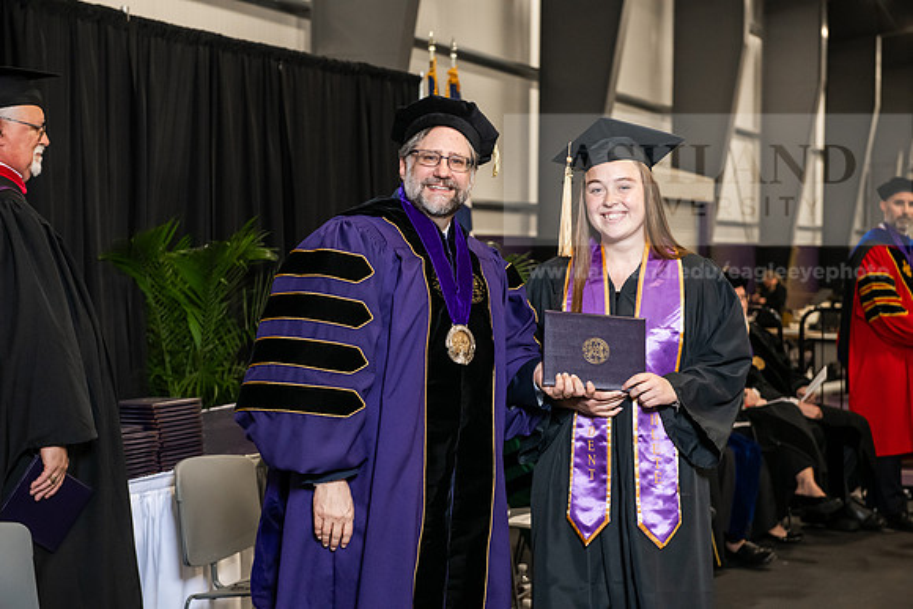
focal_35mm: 70
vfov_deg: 19.5
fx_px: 1776
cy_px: 304
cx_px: 456
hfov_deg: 28.8
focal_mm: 70
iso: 2500
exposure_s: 1/200
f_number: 5
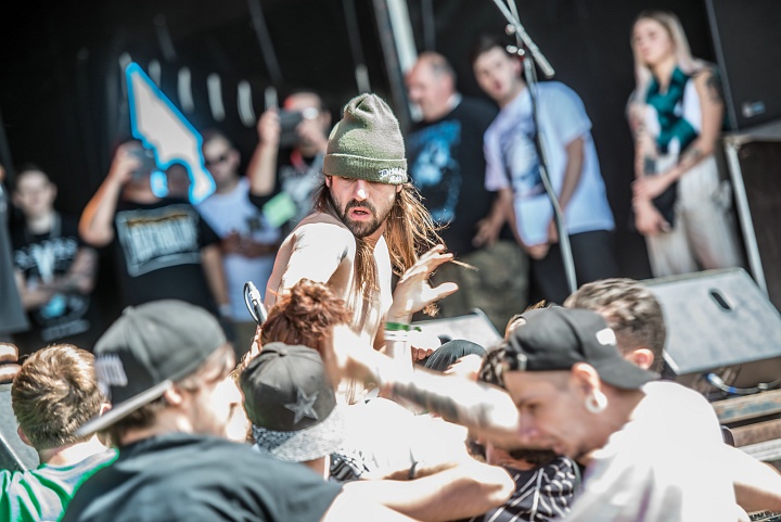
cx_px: 390
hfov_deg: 13.7
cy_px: 261
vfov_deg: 9.2
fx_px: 3256
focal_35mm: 150
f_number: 2.8
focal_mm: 150
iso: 80
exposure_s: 1/100
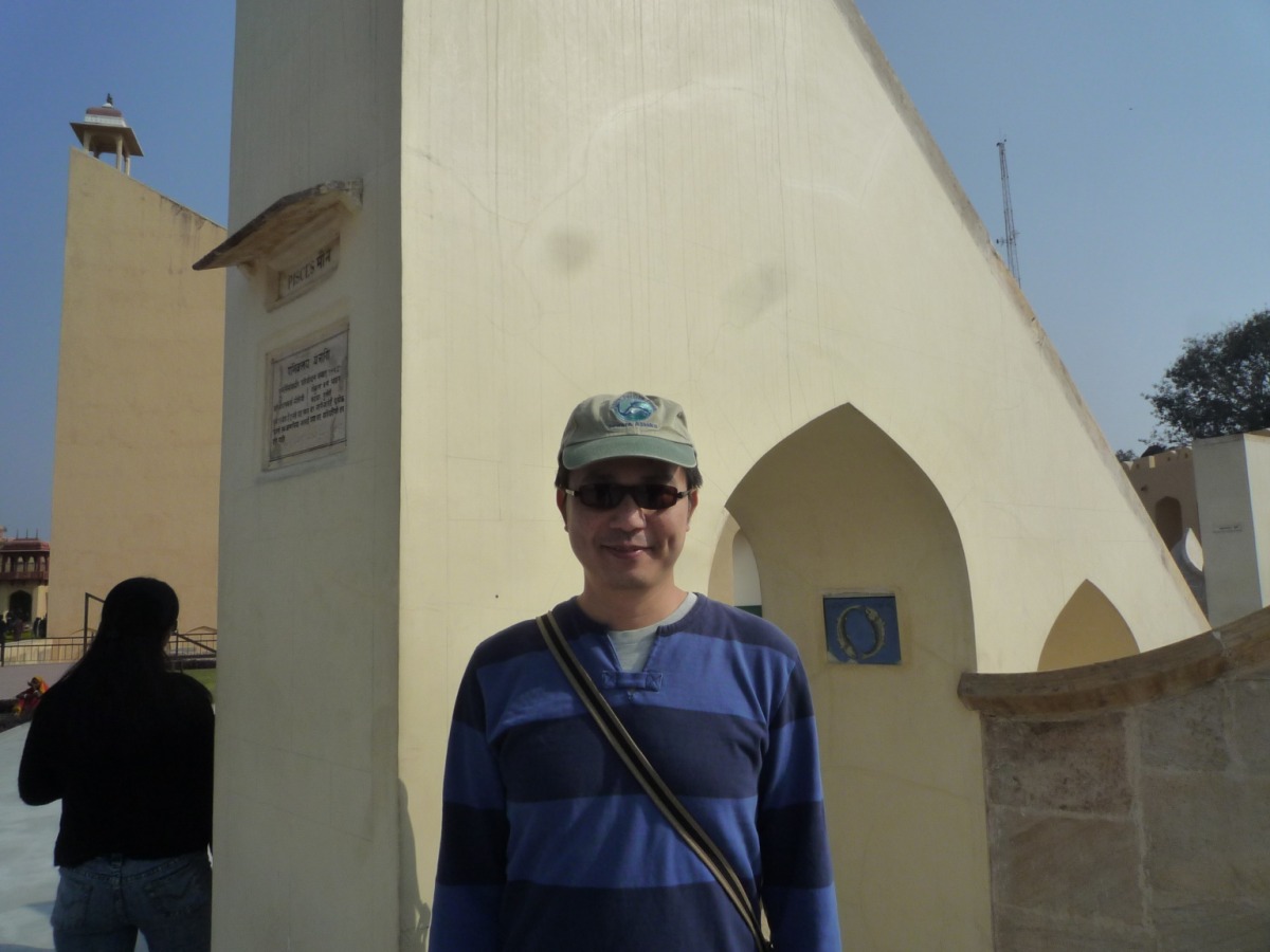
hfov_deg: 69.4
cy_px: 476
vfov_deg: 54.9
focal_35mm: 25
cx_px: 635
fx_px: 917
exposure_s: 1/640
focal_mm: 4.4
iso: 160
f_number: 7.1
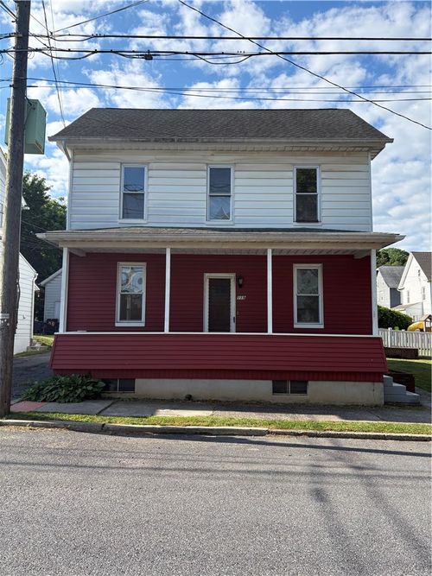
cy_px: 288
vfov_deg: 67.3
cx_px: 216
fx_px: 433
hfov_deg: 53.0
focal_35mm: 26
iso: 50
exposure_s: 1/2012
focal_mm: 5.96
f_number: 1.6
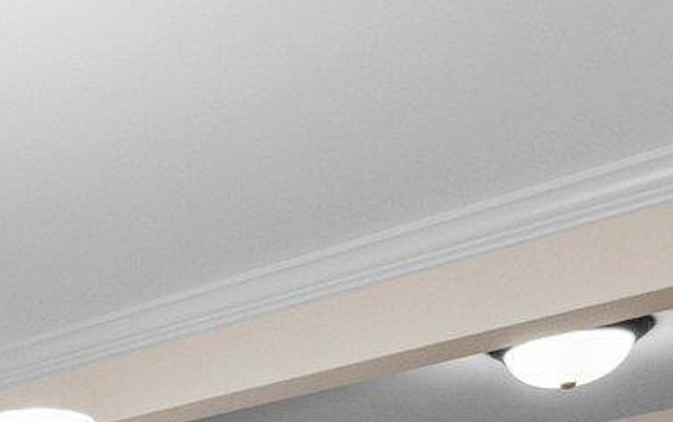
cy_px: 889
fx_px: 1487
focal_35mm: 81
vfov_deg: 13.4
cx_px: -404
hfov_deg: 20.7
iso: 400
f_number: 4
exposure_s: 1/13
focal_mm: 7
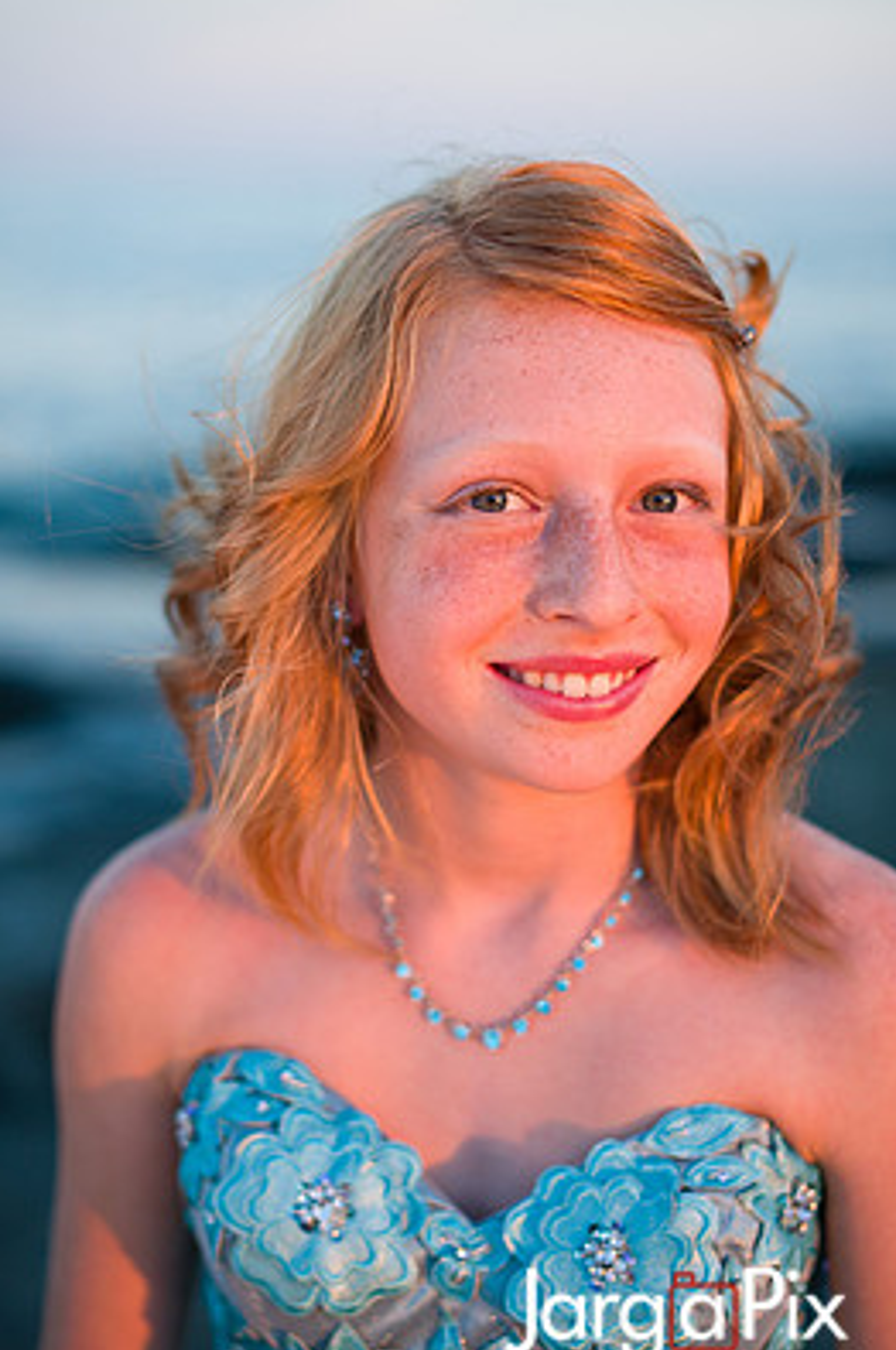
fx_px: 2135
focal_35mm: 57
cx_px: 453
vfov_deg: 35.1
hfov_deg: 23.7
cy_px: 680
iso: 160
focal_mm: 50
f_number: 2
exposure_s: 1/400
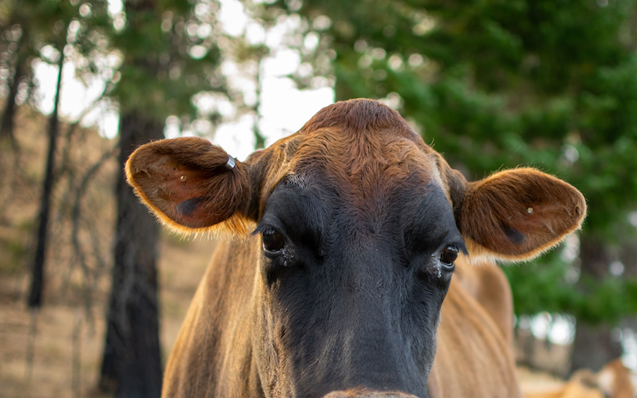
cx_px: 435
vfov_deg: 17.2
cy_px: 293
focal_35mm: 76
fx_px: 1315
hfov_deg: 27.0
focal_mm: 35
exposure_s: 1/400
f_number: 1.8
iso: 250
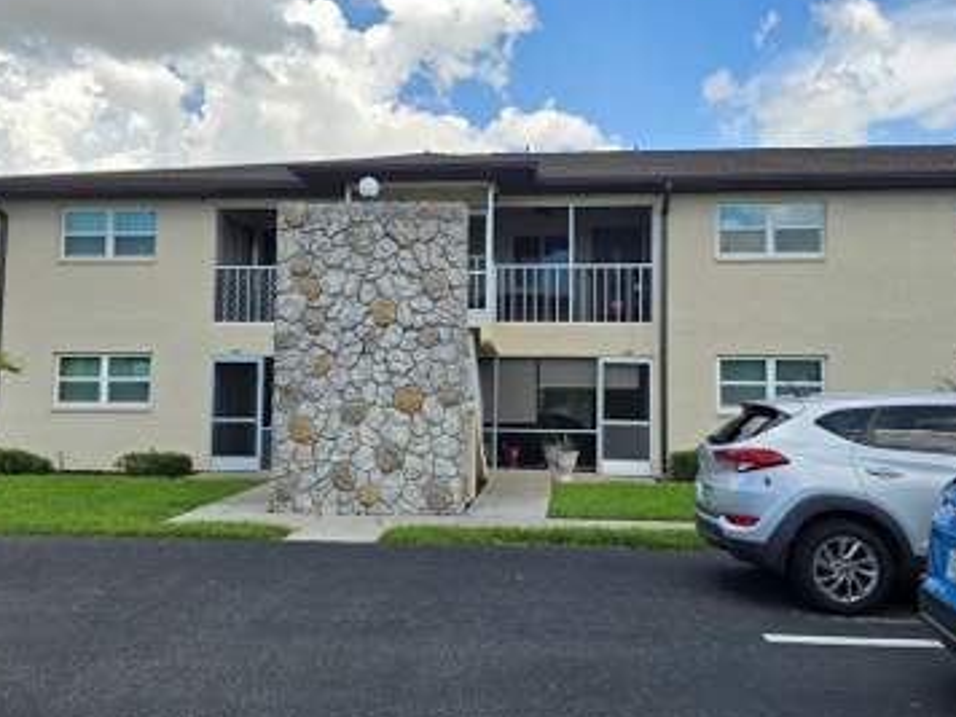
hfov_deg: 58.2
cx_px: 524
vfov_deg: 45.4
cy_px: 354
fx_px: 856
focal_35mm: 31
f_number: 1.7
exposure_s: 1/638
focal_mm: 6.3
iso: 12
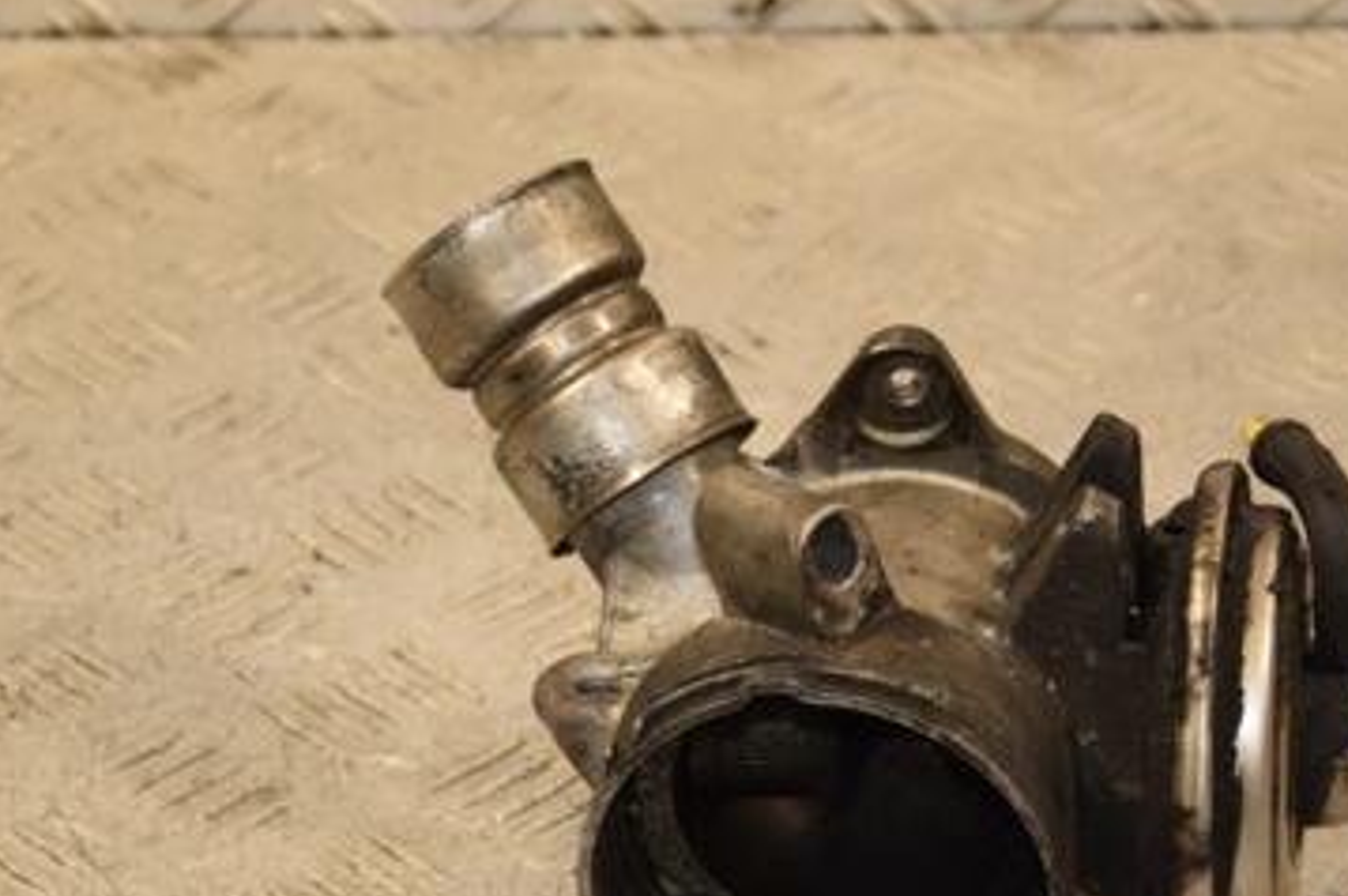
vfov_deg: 8.8
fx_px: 5836
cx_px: 723
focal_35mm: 156
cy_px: 565
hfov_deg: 13.2
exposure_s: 1/125
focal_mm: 62
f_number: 5.3
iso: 800
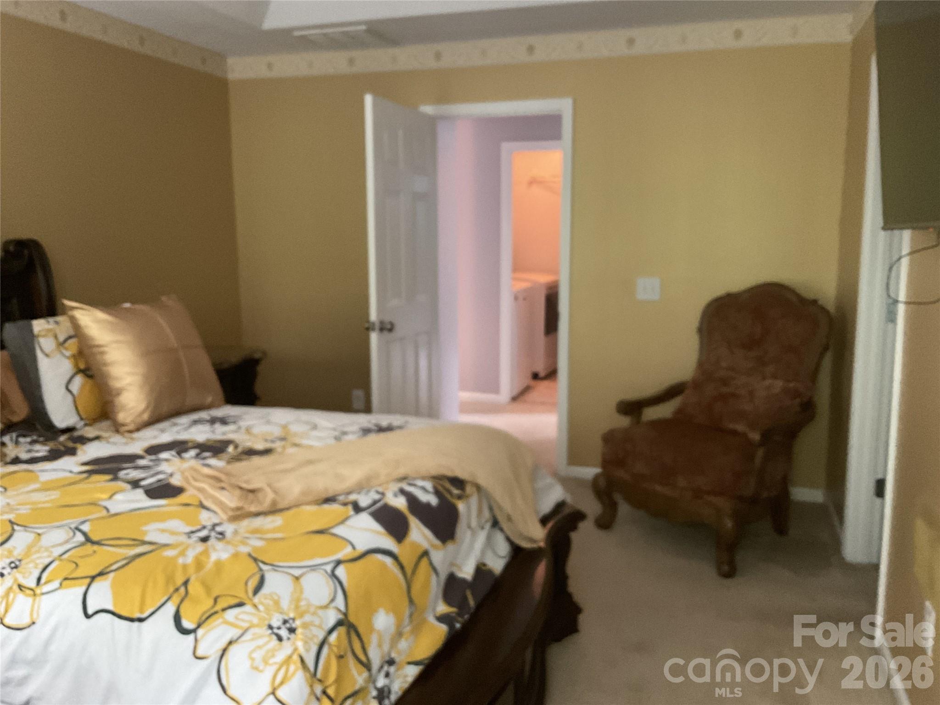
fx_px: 787
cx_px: 470
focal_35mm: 29
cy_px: 352
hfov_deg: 61.7
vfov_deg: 48.2
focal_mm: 3
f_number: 1.8
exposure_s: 1/30
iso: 400
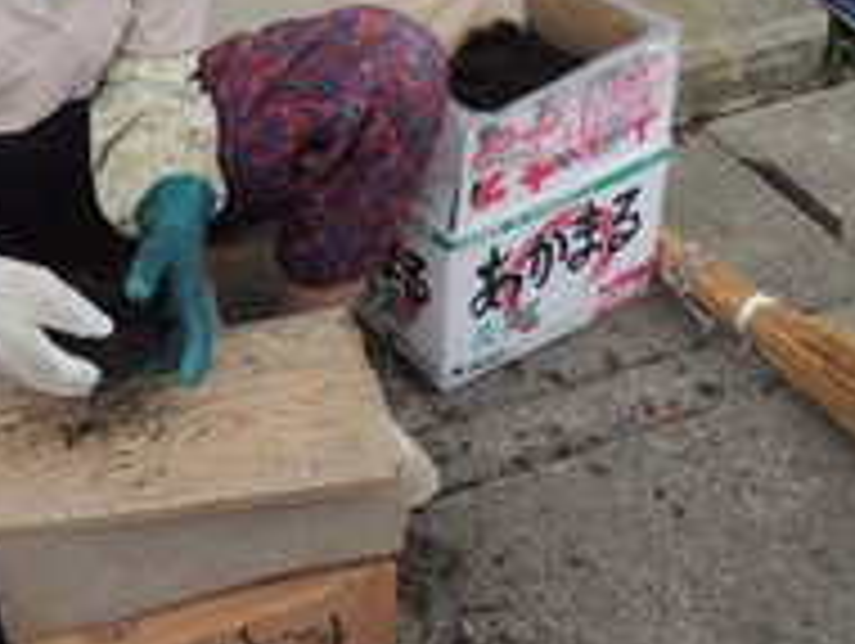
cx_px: 176
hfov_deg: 32.8
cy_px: 133
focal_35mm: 57
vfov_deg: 25.3
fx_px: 1410
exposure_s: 1/800
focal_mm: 5.5
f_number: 3
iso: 100
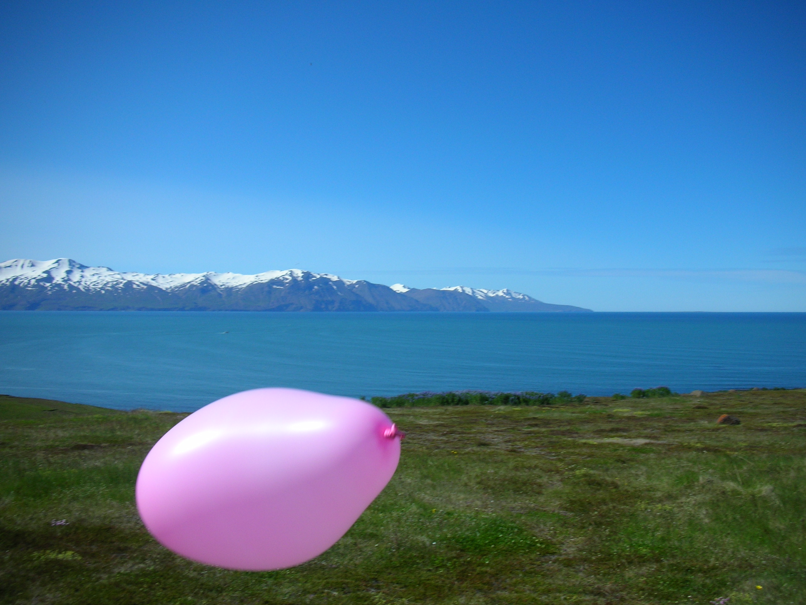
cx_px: 403
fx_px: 815
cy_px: 302
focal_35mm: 35
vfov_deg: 40.7
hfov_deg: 52.6
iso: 50
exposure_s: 1/155
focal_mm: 5.8
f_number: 8.5
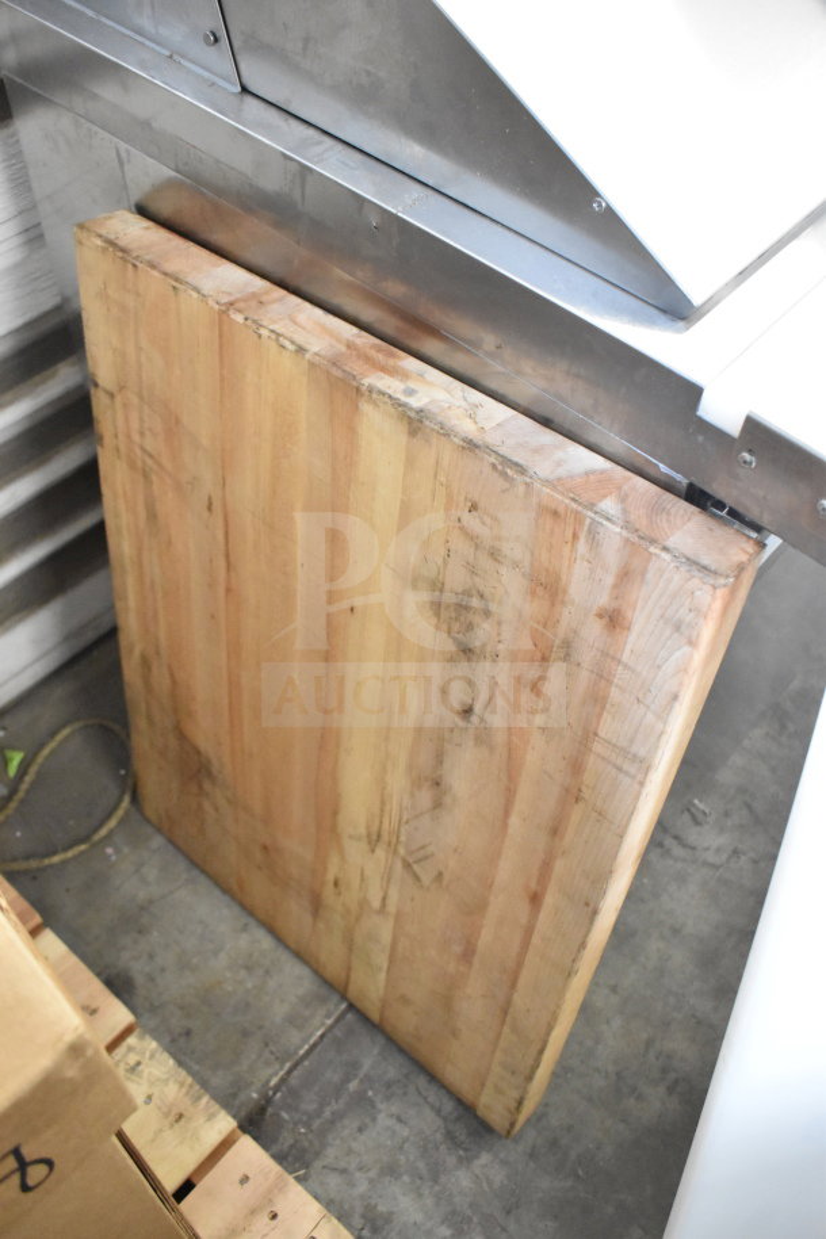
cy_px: 620
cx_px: 413
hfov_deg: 41.7
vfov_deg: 59.5
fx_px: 1084
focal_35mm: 32
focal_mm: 21
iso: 6400
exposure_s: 1/80
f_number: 4.5
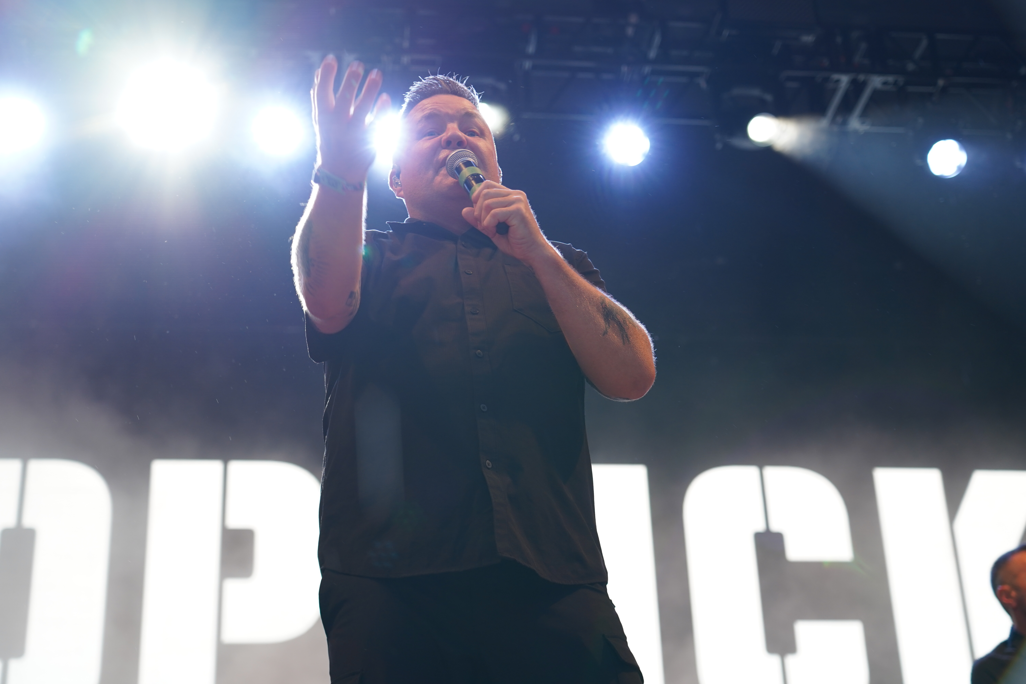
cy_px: 342
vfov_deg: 23.0
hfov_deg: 33.9
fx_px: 1681
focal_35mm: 59
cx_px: 513
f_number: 4
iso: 640
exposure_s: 1/160
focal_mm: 59
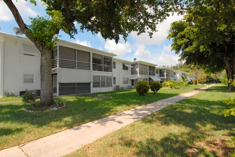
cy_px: 78
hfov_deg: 89.9
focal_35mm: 18
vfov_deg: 67.6
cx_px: 118
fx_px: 118
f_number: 9
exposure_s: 1/320
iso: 200
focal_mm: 12
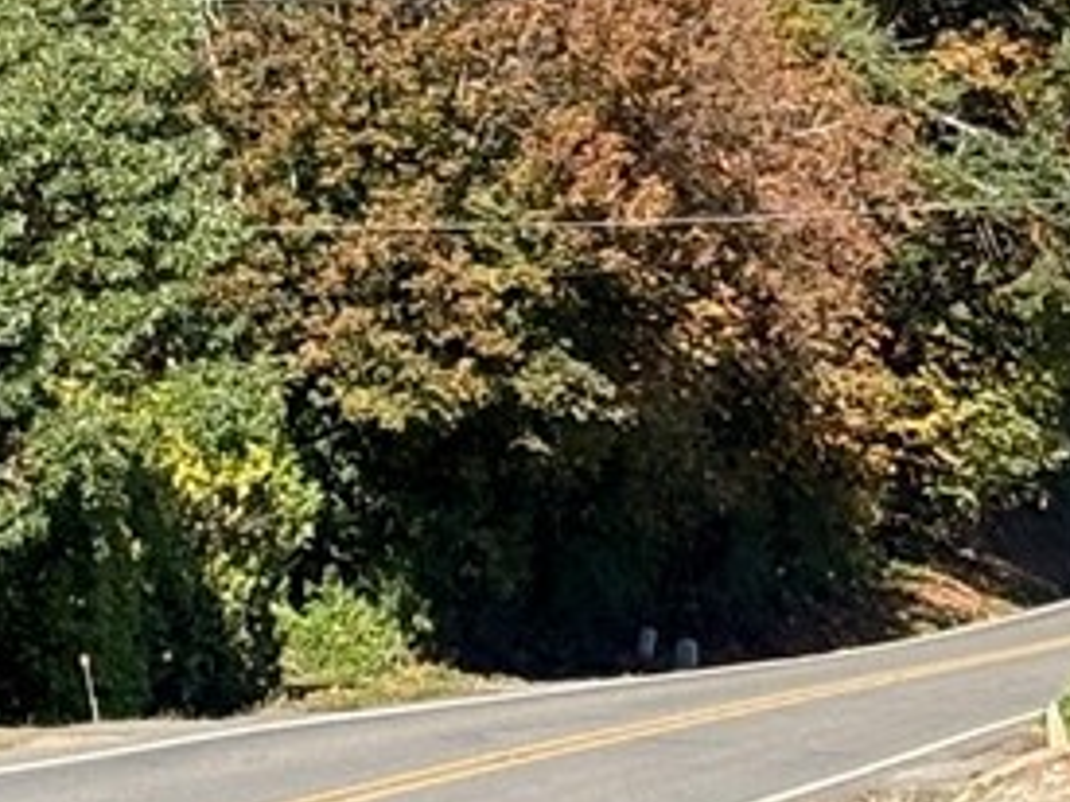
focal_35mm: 303
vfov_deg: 4.9
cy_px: 417
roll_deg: +1.2
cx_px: 1591
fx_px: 9362
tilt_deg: +0.1
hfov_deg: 6.5
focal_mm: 5.96
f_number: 1.6
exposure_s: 1/1626
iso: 32
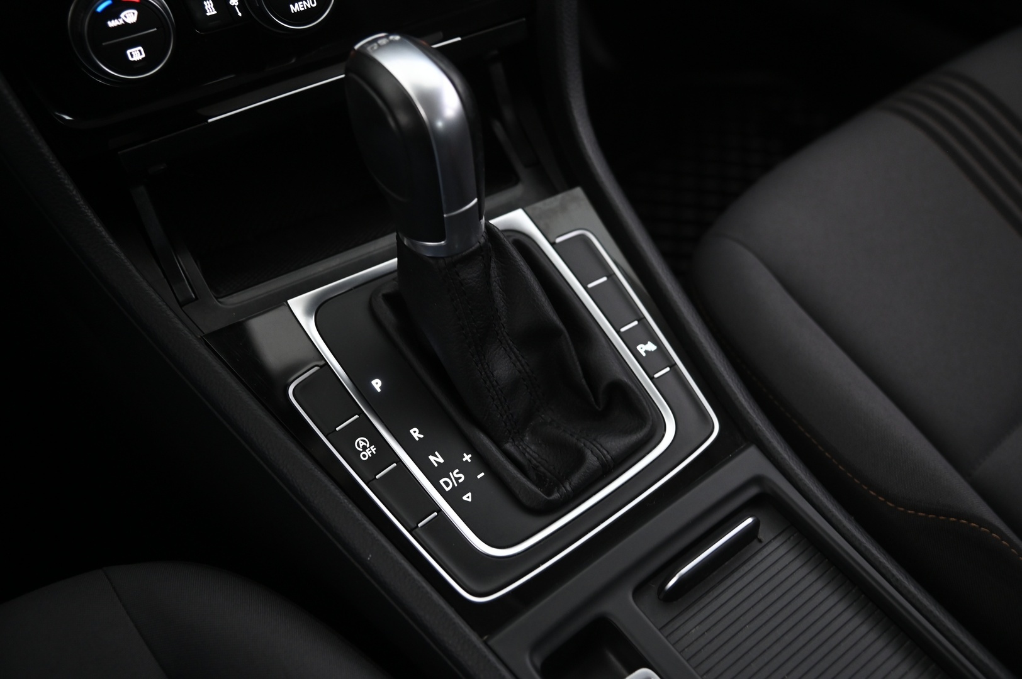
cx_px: 511
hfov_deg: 50.7
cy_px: 340
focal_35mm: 38
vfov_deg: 35.0
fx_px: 1078
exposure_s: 1/13
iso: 2000
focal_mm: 38
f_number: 4
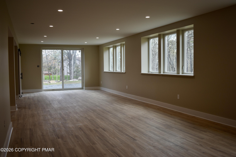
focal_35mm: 36
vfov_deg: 36.9
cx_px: 118
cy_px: 78
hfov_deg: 53.1
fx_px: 236
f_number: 4.5
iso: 100
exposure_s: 1/80
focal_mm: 24
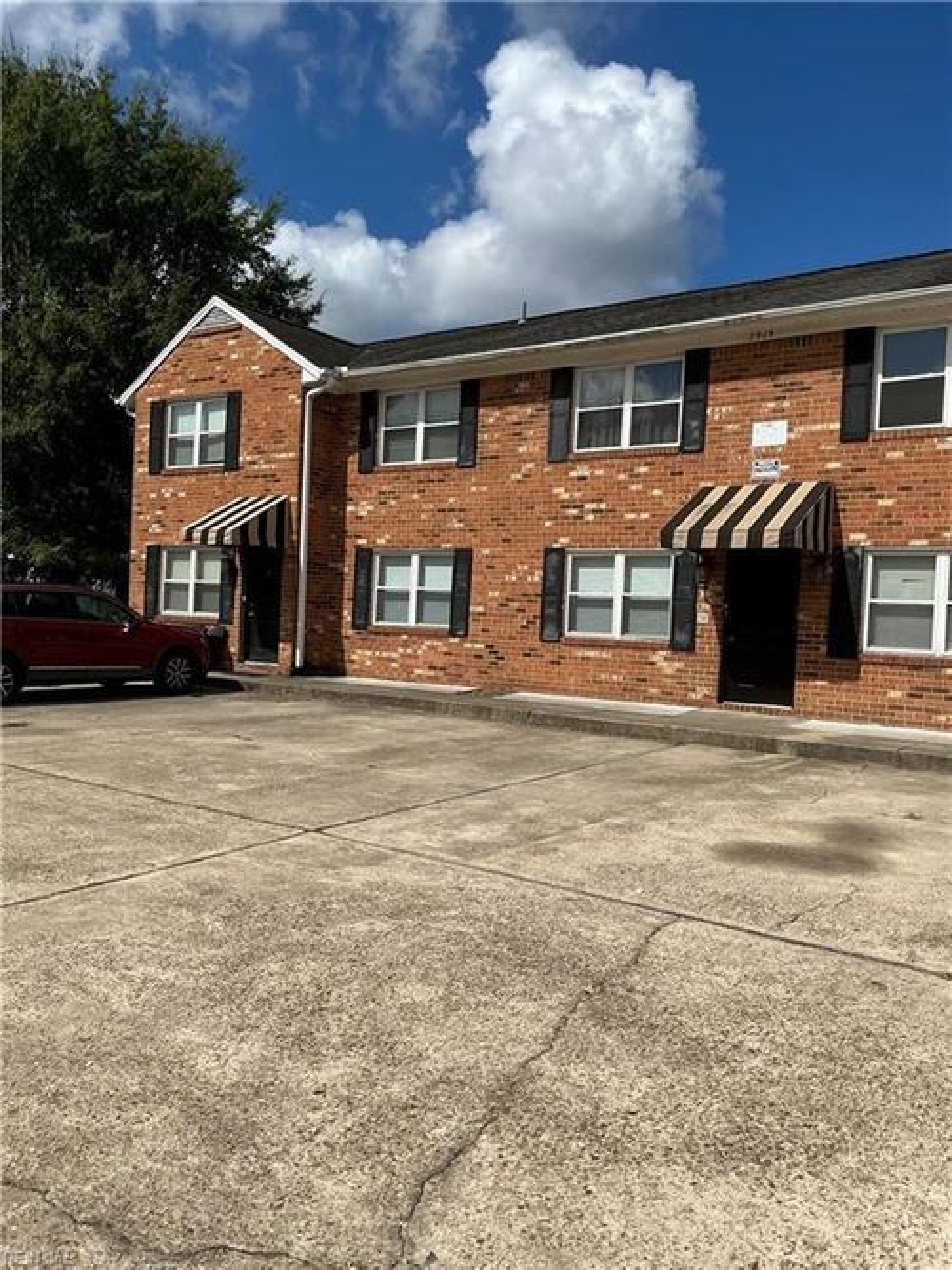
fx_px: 1064
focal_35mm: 29
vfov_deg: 61.7
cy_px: 635
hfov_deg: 48.2
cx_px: 476
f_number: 1.8
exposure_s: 1/3788
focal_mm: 3
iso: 25
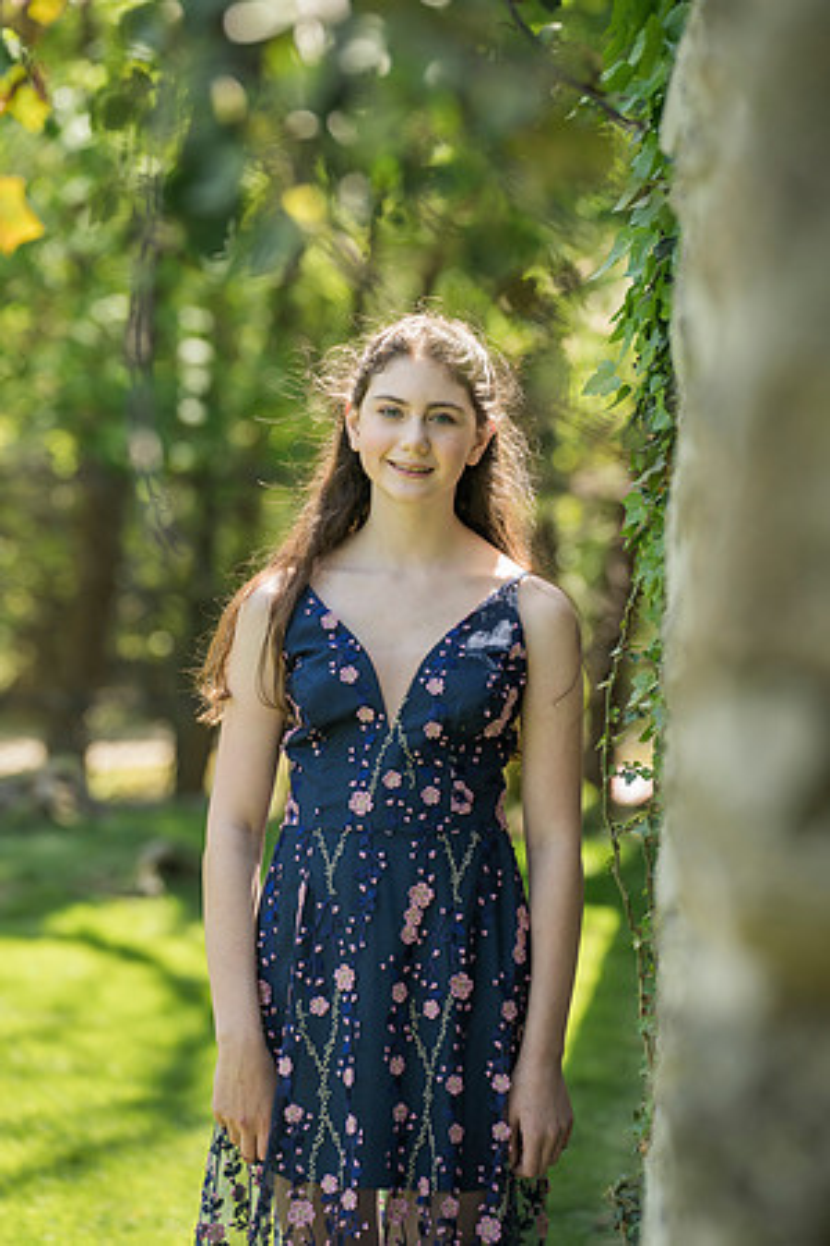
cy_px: 623
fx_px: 4392
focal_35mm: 127
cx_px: 415
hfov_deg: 10.8
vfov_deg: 16.1
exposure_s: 1/250
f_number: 3.5
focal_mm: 127
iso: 125
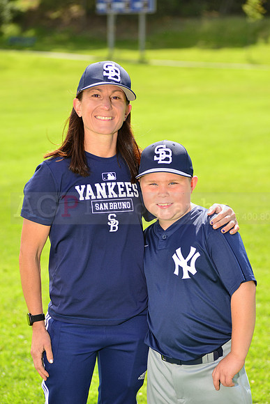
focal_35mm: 110
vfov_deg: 18.6
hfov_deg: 12.5
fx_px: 1237
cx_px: 135
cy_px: 202
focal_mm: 110
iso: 100
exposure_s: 1/250
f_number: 5
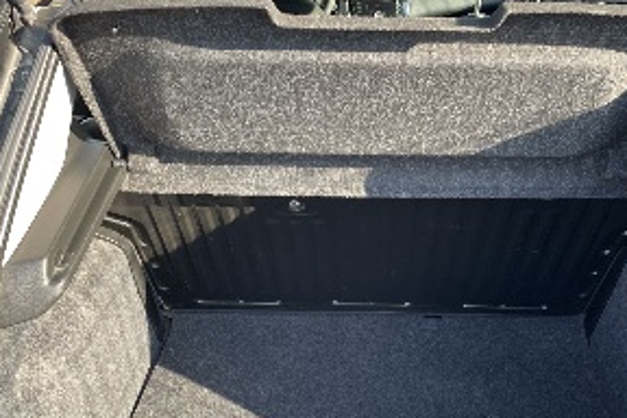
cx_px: 346
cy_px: 250
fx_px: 679
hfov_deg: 49.5
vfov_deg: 34.1
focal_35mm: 39
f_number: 1.6
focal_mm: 4.2
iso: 32
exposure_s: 1/134
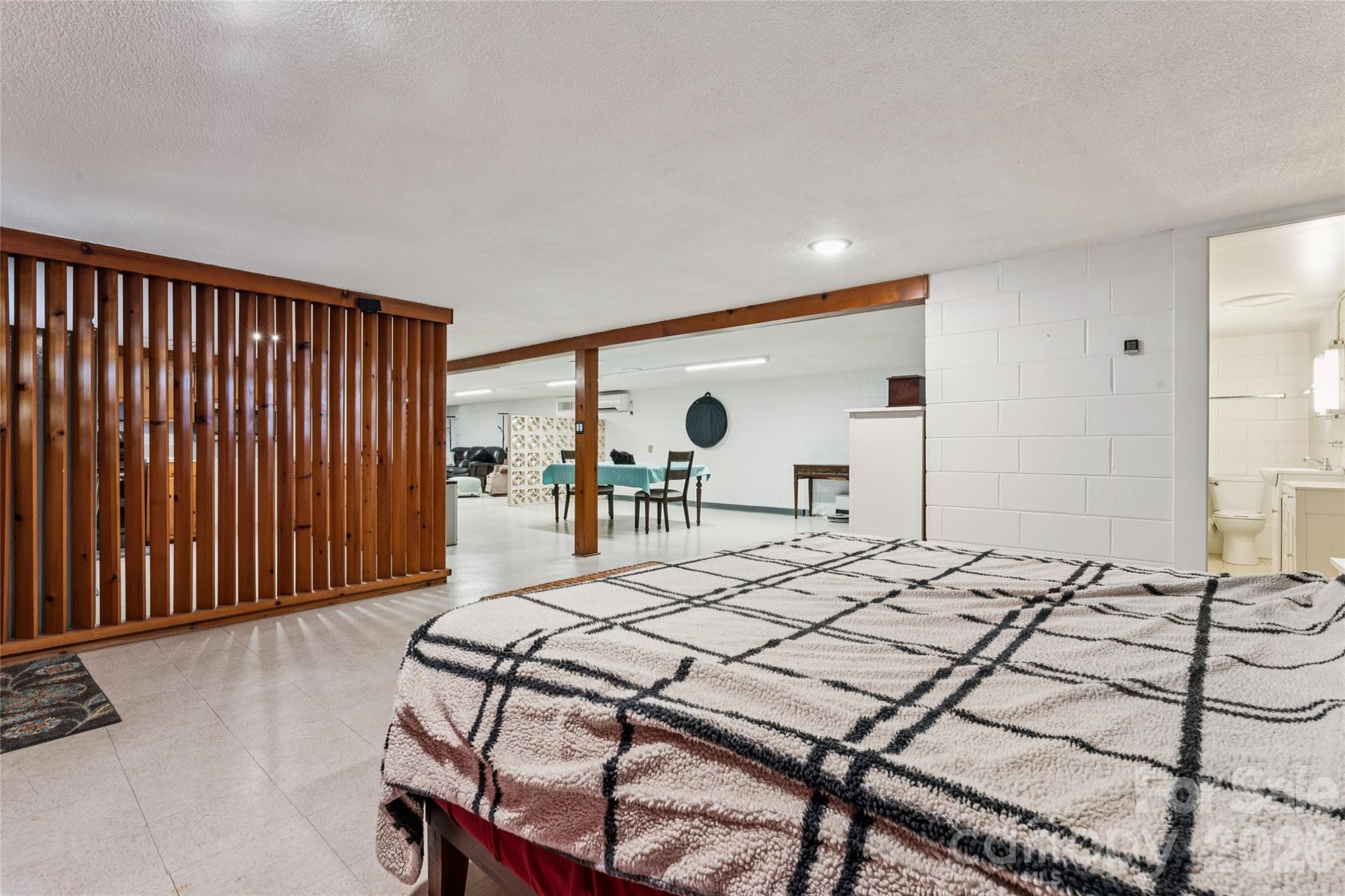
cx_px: 672
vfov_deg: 73.1
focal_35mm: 16
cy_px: 448
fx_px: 605
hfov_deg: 96.0
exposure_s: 1.6
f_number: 13
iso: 100
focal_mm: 16.2
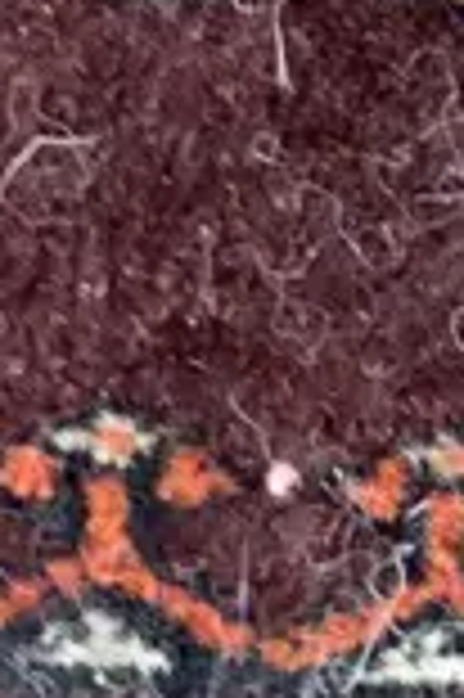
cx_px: 1045
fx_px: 3468
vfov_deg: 10.7
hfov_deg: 7.3
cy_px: -626
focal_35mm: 179
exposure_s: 1/25
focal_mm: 4.25
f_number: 1.8
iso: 320
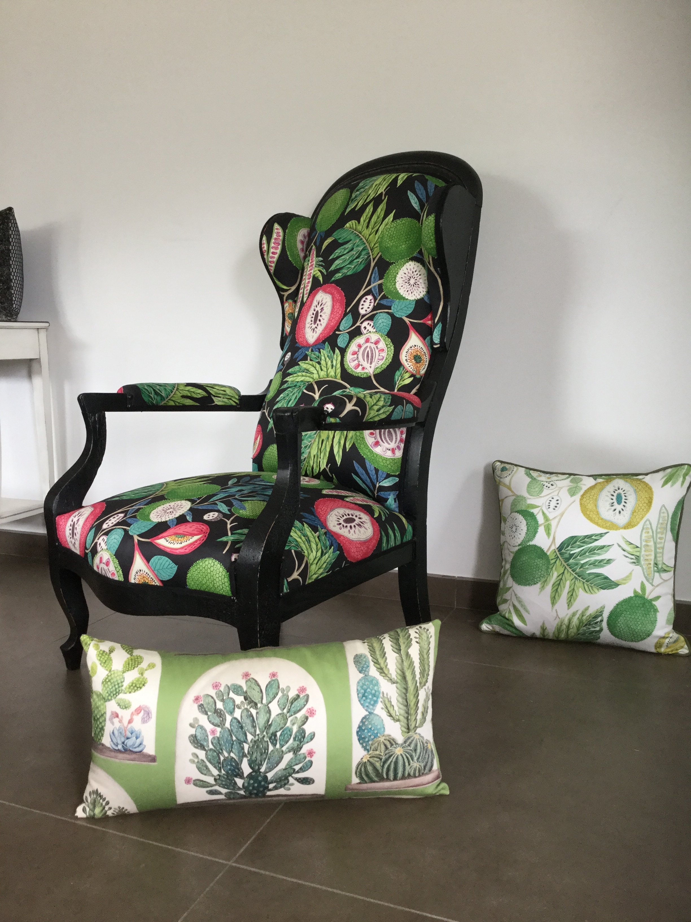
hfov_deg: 45.4
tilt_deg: -7.6
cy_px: 461
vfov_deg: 58.4
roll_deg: -0.3
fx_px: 825
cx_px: 346
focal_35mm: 31
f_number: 2.4
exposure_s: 1/30
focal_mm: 3.3
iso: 64
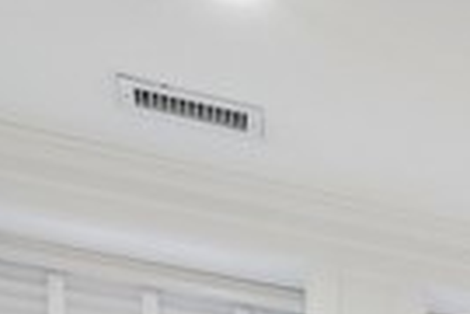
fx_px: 1214
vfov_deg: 11.0
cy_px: 869
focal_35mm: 93
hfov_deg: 17.8
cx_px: 832
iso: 200
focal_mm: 14
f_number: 9.5
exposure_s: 1/8
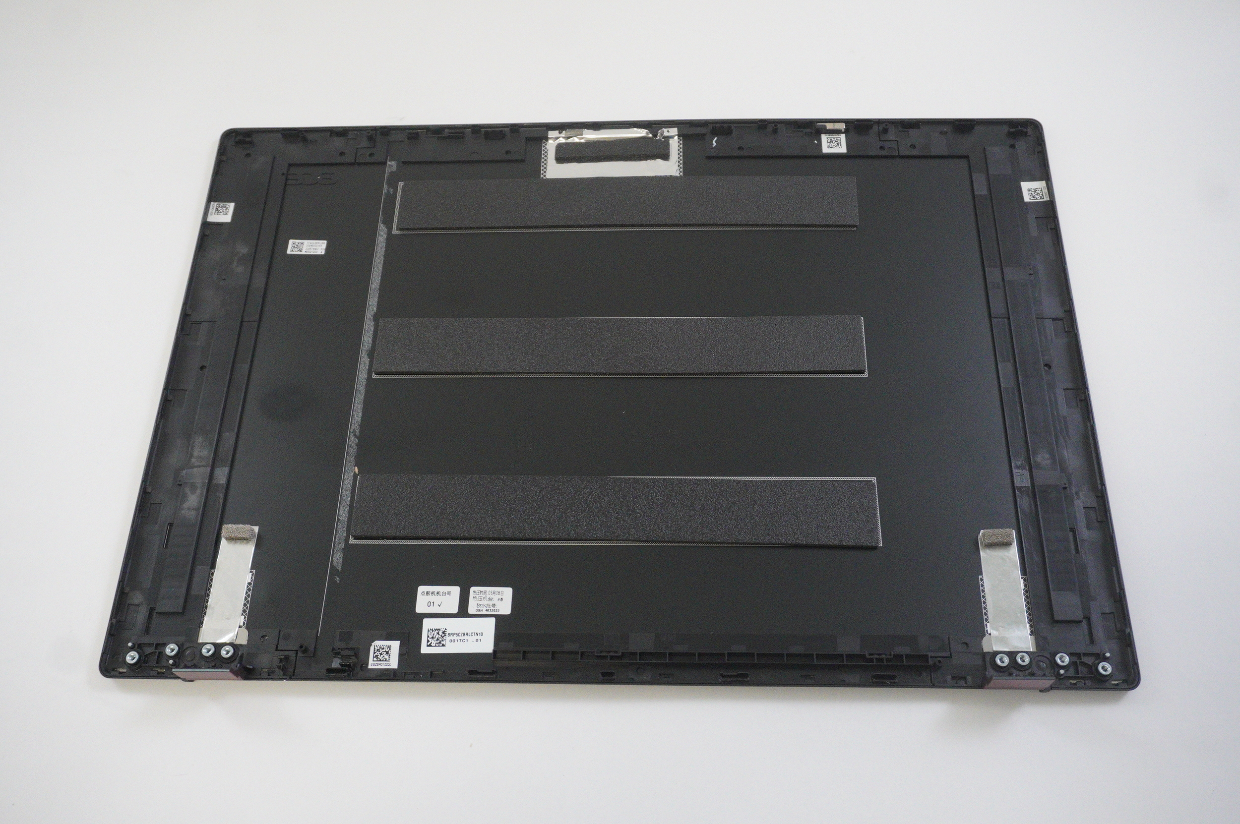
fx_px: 1187
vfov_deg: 38.3
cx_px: 620
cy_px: 412
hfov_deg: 55.1
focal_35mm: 34
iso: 5000
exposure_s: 1/250
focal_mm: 23
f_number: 5.6
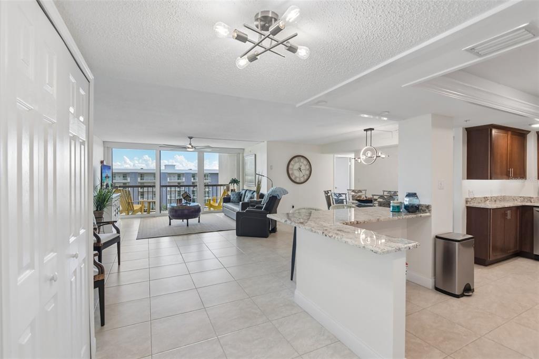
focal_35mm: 16
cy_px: 180
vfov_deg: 73.7
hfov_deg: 96.8
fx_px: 239
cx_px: 270
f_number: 8
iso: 400
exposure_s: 1/40
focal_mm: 16
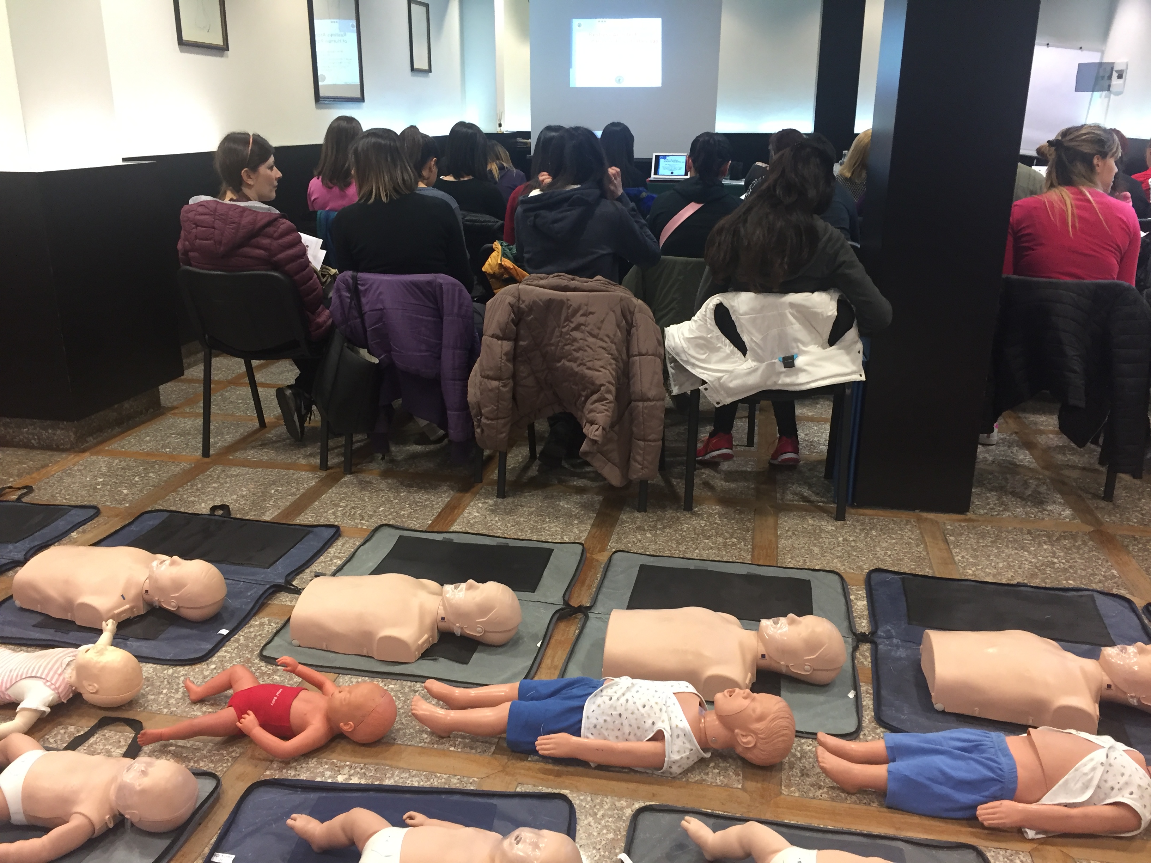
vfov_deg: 48.2
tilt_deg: -19.2
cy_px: 432
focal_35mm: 29
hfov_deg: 61.7
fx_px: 964
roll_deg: -1.1
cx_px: 576
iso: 160
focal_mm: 4.15
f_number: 2.2
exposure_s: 1/33
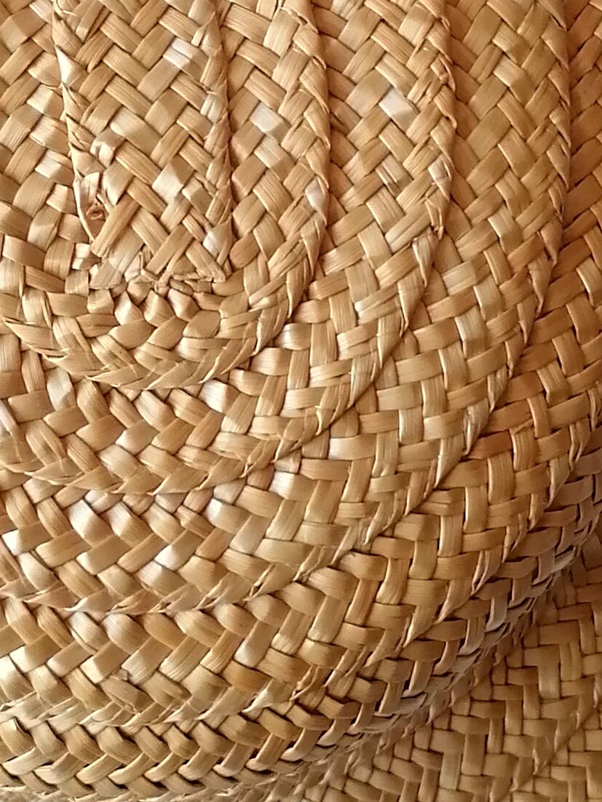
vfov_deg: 19.9
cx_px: 213
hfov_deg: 15.1
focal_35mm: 98
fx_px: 2272
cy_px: 223
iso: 125
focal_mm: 4.75
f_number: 1.8
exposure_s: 1/50
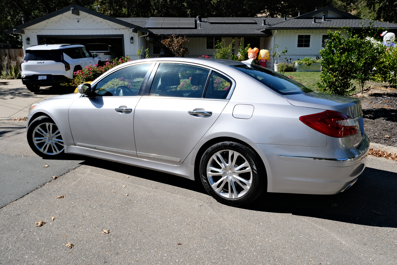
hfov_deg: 65.5
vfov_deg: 46.4
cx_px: 198
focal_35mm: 28
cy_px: 132
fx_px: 309
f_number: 5.6
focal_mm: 18.6
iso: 320
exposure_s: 1/950
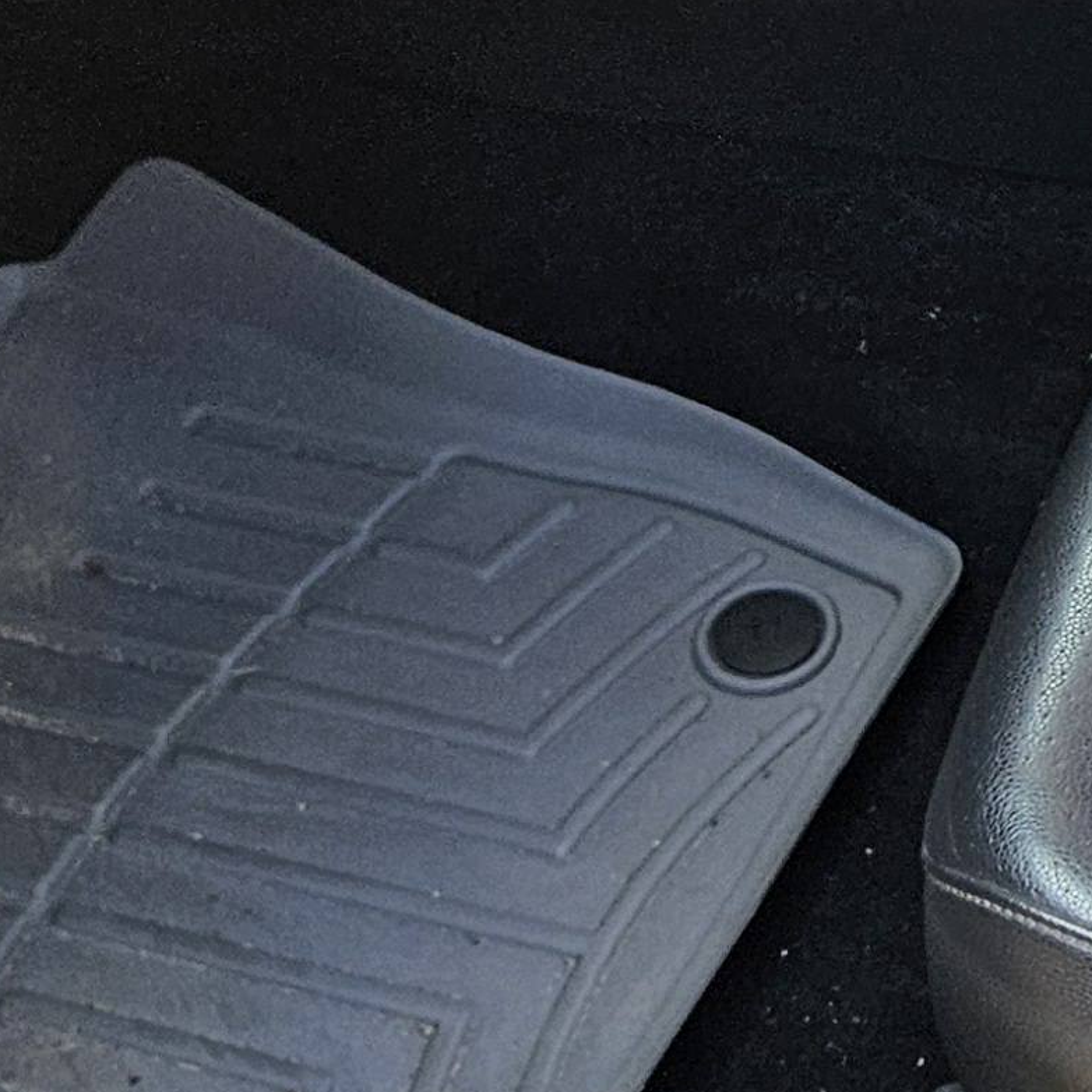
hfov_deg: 15.6
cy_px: -88
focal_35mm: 104
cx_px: 1547
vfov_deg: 16.3
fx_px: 3712
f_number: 1.8
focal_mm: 5.4
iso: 64
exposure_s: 1/180
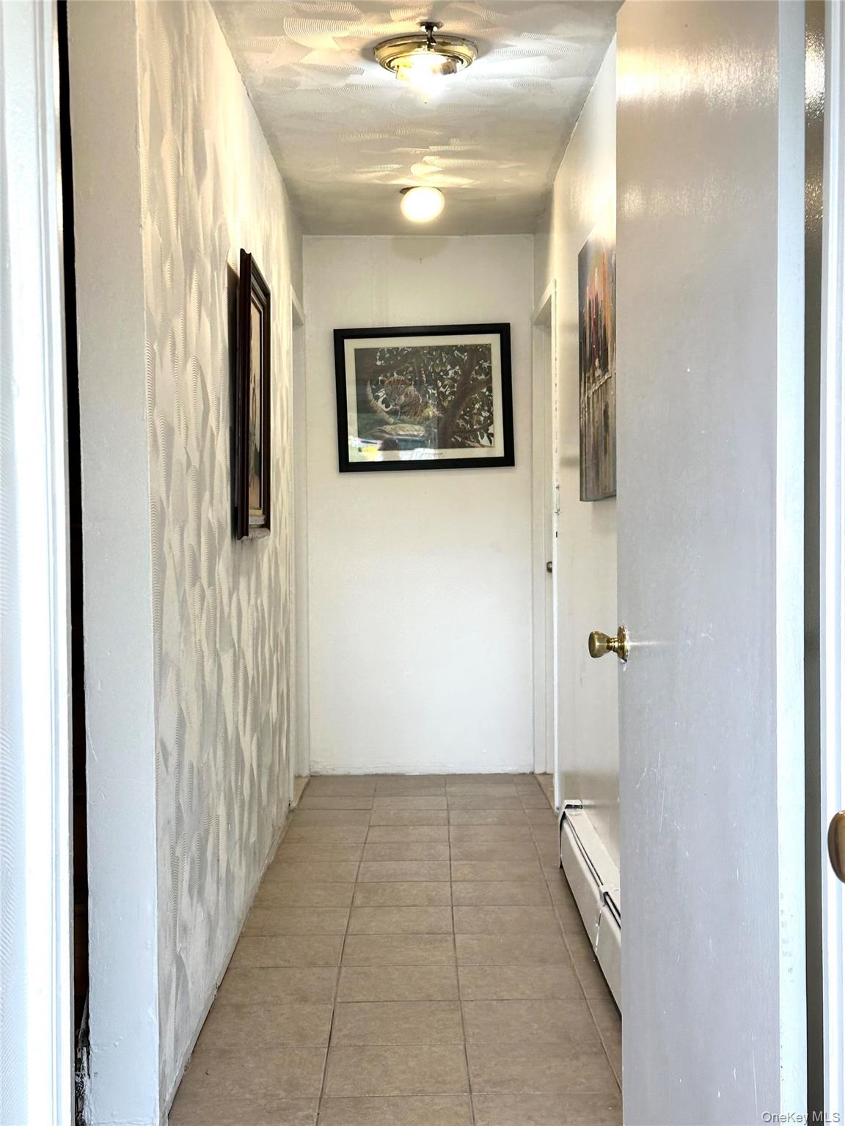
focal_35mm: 48
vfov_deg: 39.7
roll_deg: -0.1
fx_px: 1562
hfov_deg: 30.3
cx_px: 422
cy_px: 563
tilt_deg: -1.1
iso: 80
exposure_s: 1/120
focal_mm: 6.86
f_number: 1.78
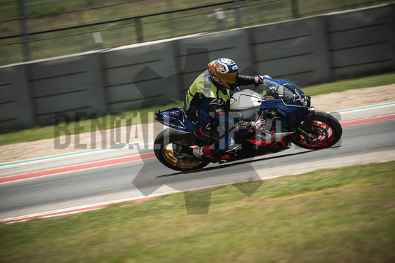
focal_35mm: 600
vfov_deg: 2.3
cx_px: 198
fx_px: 6585
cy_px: 132
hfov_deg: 3.4
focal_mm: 400
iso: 160
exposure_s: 1/250
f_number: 7.1
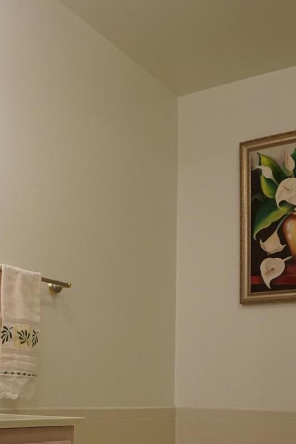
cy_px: 383
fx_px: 654
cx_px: 60
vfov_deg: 35.7
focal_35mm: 53
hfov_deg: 25.1
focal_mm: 16
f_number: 4
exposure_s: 1/160
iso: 1250
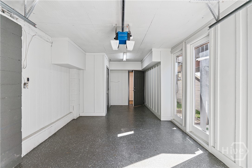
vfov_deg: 70.4
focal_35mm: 17
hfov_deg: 93.3
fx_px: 119
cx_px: 126
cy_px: 84
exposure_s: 1/125
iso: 250
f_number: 2.8
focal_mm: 17
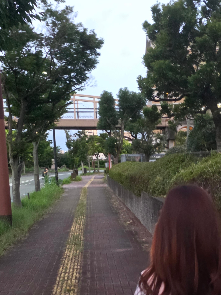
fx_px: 417
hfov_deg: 29.5
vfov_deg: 37.0
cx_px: 145
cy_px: 252
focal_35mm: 49
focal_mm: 6.3
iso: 1000
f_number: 1.7
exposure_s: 1/120
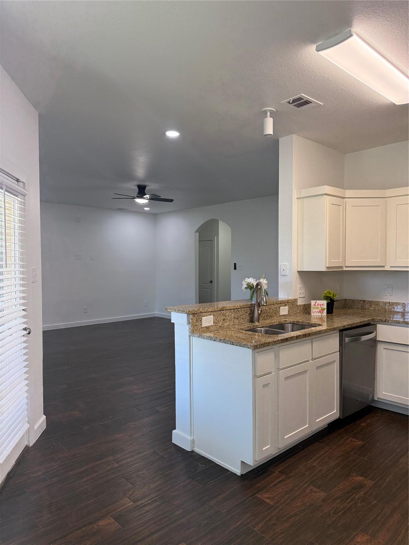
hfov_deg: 56.8
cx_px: 204
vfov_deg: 71.6
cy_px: 272
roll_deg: +0.1
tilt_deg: -1.5
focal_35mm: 24
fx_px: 378
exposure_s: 1/215
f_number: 1.78
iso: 200
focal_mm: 6.76
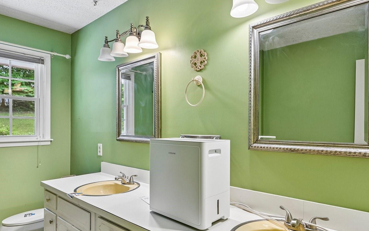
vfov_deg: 52.9
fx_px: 231
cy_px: 130
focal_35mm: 23
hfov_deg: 77.0
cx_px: 201
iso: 400
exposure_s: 1/10
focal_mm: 15
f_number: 8
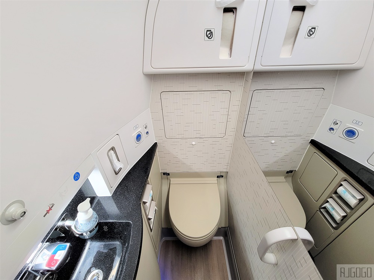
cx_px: 187
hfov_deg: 106.2
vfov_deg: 89.9
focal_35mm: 13
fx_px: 140
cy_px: 140
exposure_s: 1/60
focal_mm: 2.2
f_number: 2.2
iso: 250
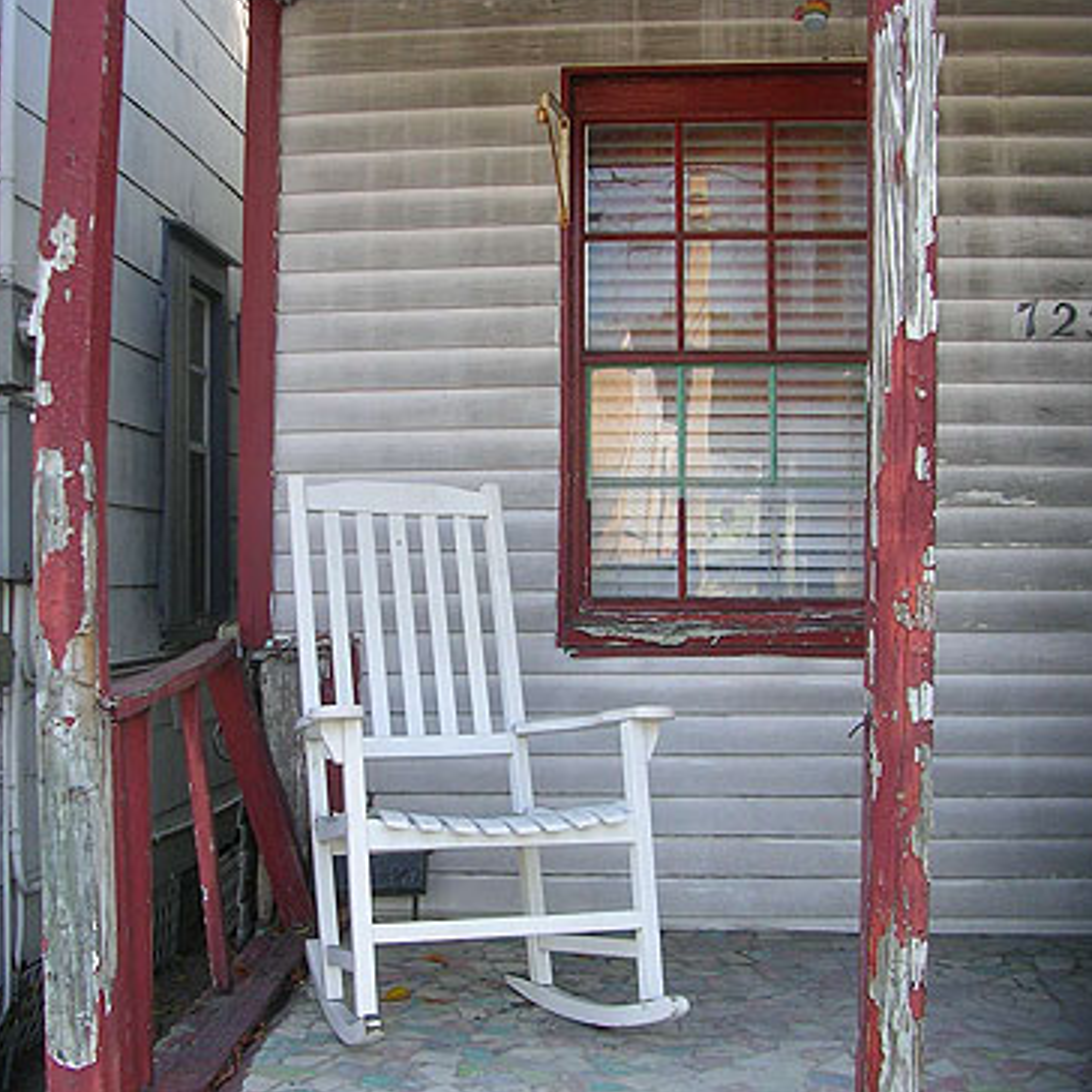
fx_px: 1713
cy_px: 579
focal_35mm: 48
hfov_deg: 35.4
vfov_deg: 35.3
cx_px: 540
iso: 50
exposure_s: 1/173
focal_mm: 5.8
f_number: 2.8
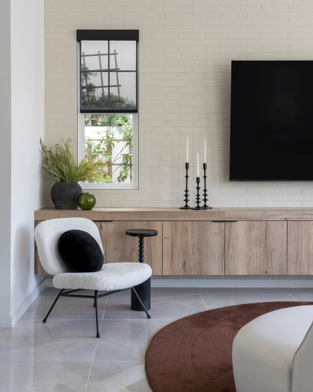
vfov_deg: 44.8
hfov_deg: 36.5
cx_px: 155
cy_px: 182
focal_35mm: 41
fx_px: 475
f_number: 13
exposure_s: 1/6
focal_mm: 36
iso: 400
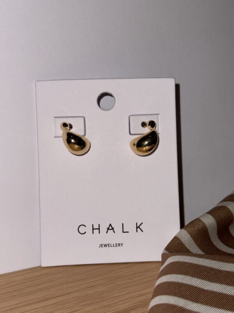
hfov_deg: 30.3
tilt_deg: -13.4
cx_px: 117
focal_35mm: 48
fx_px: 433
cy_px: 156
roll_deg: +0.8
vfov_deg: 39.7
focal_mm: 6.76
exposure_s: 1/1869
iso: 50
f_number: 1.78
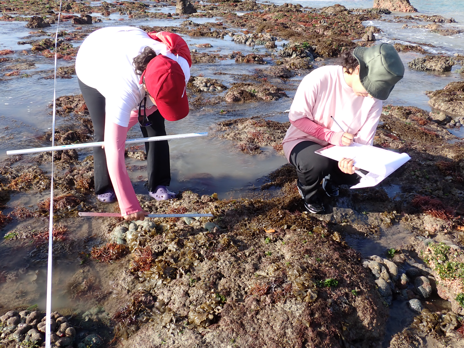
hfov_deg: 60.0
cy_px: 174
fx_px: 402
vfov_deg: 46.8
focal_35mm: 30
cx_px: 232
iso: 100
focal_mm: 5.4
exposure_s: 1/500
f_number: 3.2
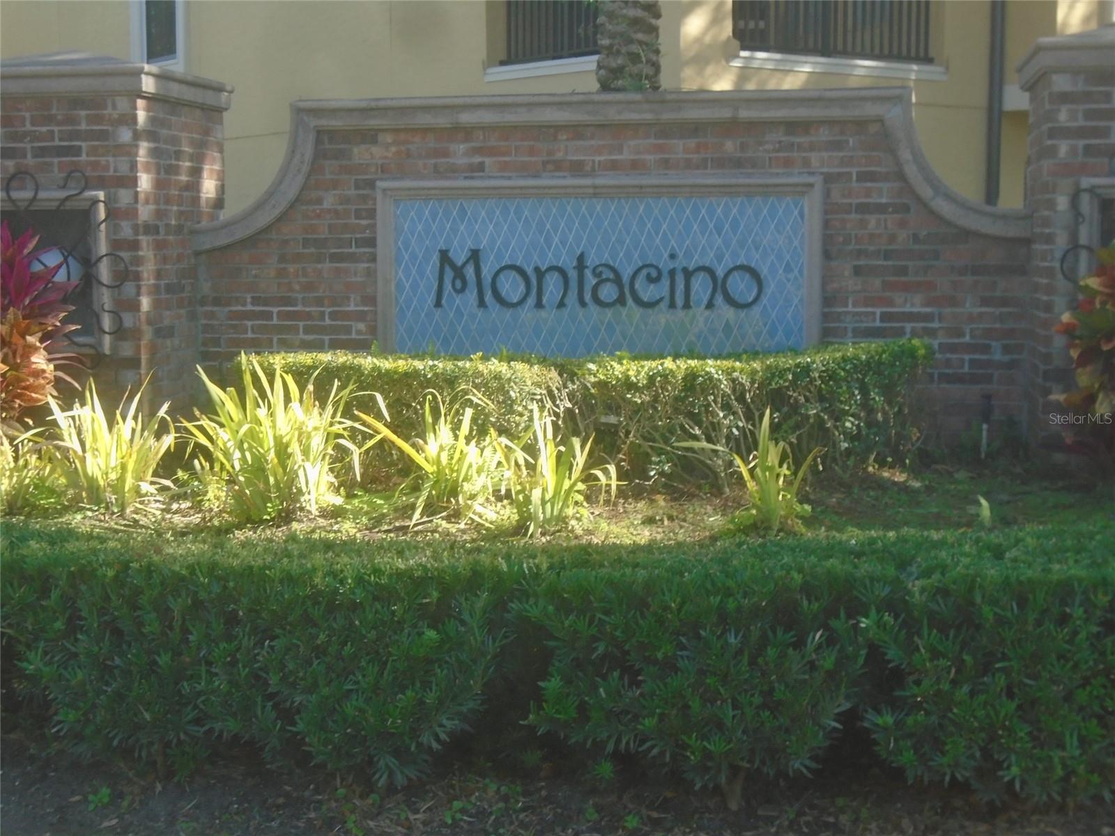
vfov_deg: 25.2
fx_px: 1868
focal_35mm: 58
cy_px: 418
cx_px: 558
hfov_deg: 33.2
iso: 160
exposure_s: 1/125
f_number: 4.9
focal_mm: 10.2
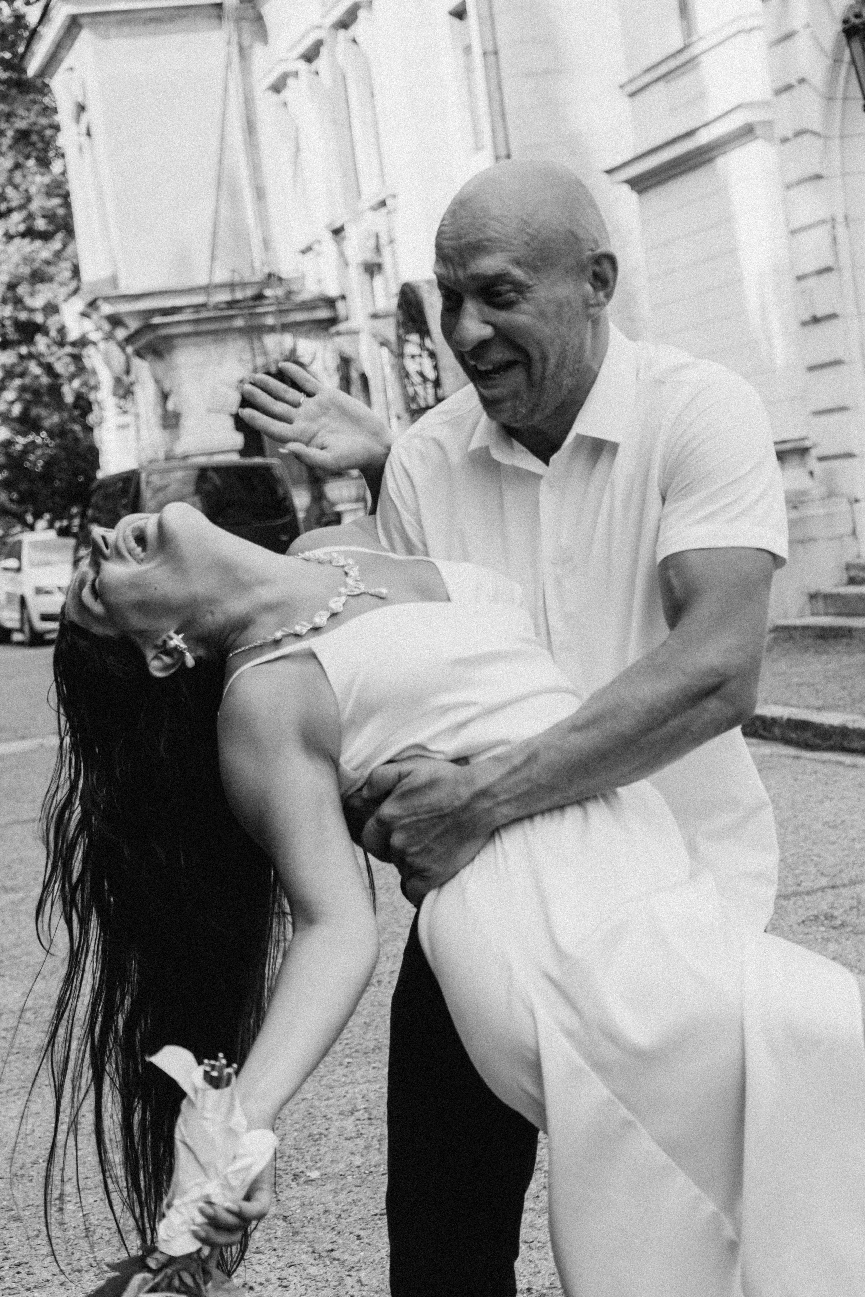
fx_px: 2523
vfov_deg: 28.8
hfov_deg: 19.5
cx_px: 432
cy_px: 648
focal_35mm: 70
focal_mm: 70
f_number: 7.1
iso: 400
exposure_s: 1/400
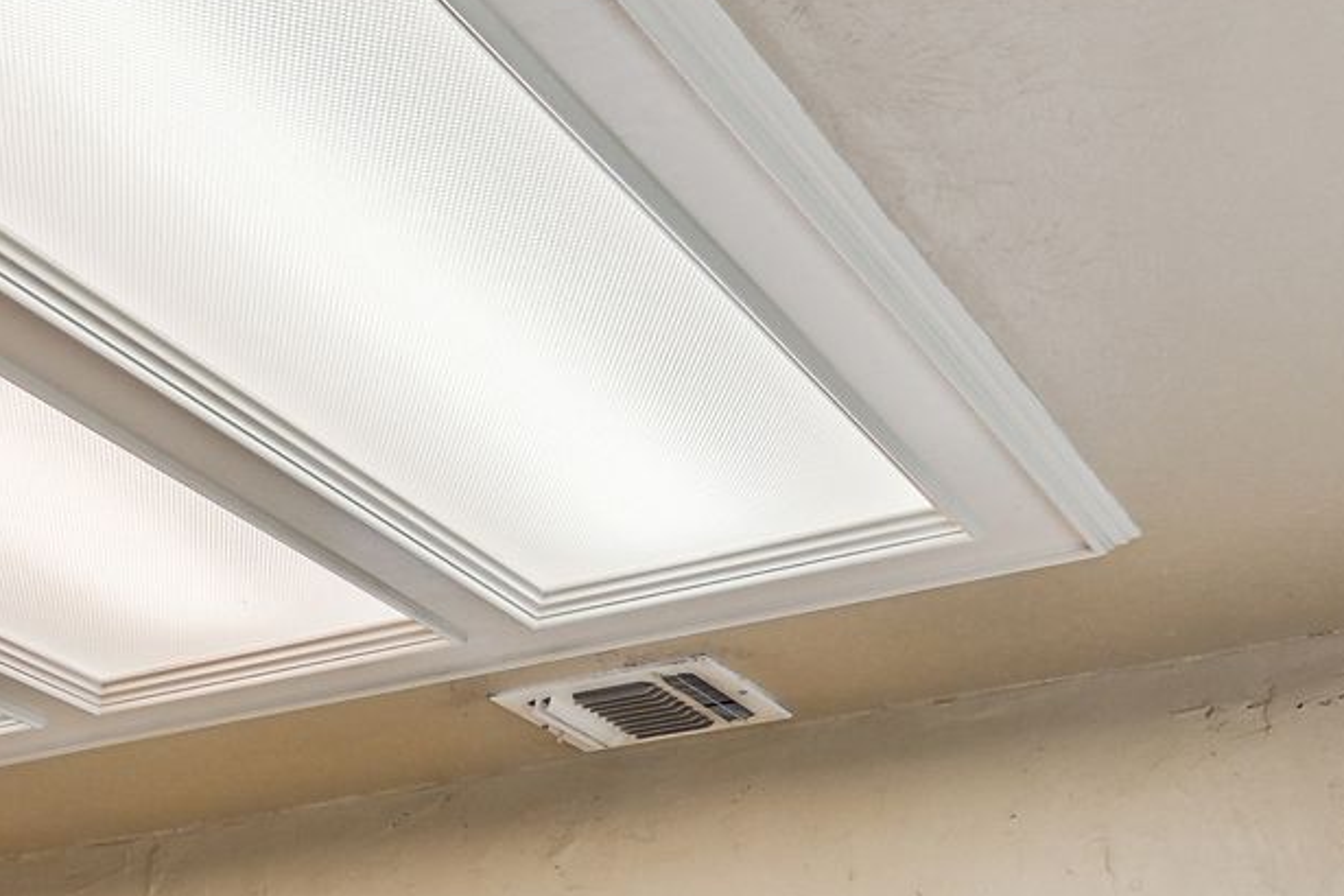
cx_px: 629
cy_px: 1513
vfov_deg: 17.7
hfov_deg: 31.0
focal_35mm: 65
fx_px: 2426
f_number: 9
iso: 250
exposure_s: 1/40
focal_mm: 16
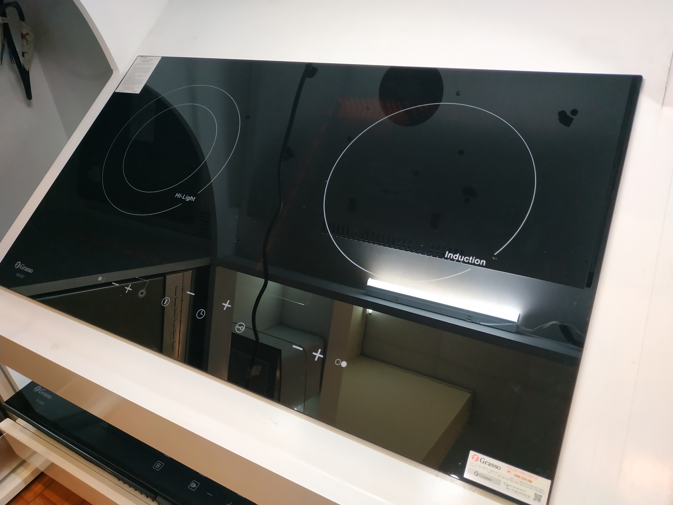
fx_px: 467
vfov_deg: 56.8
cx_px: 336
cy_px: 252
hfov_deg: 71.6
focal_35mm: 24
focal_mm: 3.94
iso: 320
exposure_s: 1/25
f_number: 1.9
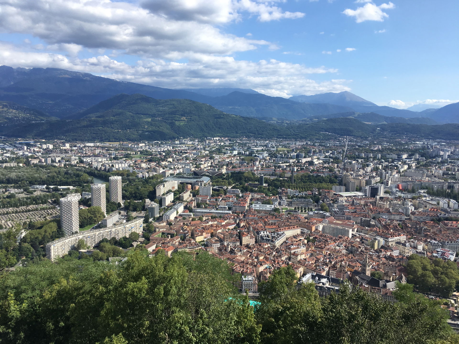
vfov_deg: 48.2
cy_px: 172
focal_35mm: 29
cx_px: 230
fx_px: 385
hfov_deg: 61.7
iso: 25
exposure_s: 1/1479
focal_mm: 4.15
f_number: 2.2
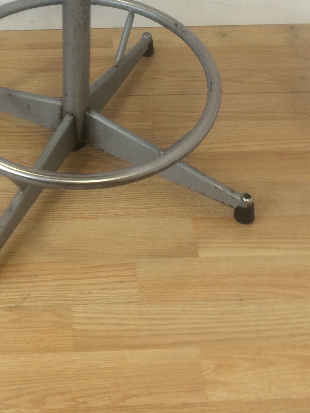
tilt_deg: -36.4
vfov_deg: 28.2
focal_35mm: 63
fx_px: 752
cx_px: 75
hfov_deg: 23.0
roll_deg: +1.8
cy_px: -31
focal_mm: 4.15
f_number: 2.2
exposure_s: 1/50
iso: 50
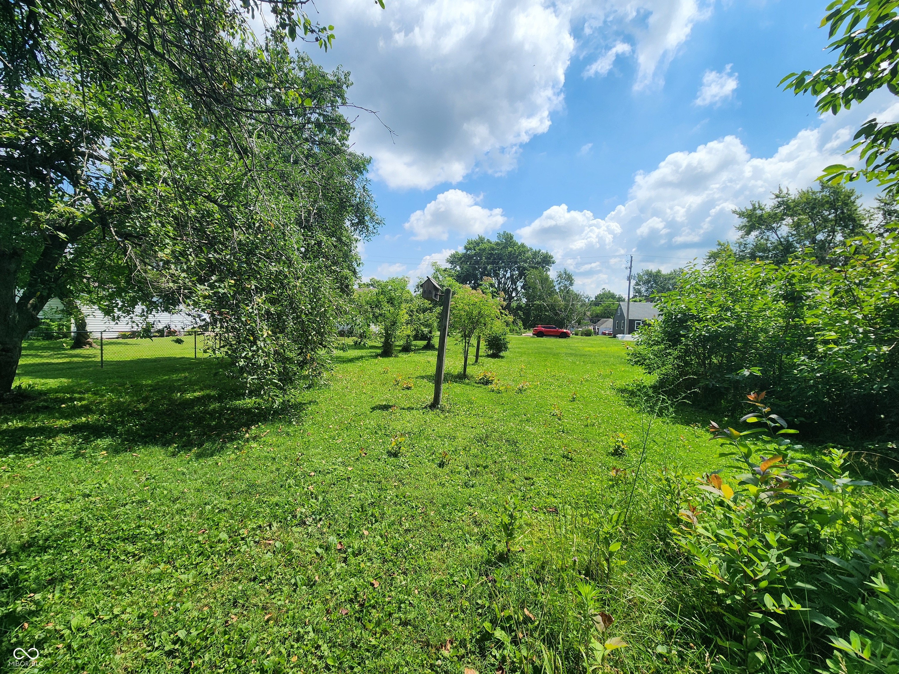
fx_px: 338
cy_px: 337
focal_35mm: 13
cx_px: 450
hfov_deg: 106.2
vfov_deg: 89.9
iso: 50
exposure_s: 1/2265
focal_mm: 2.2
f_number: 2.2
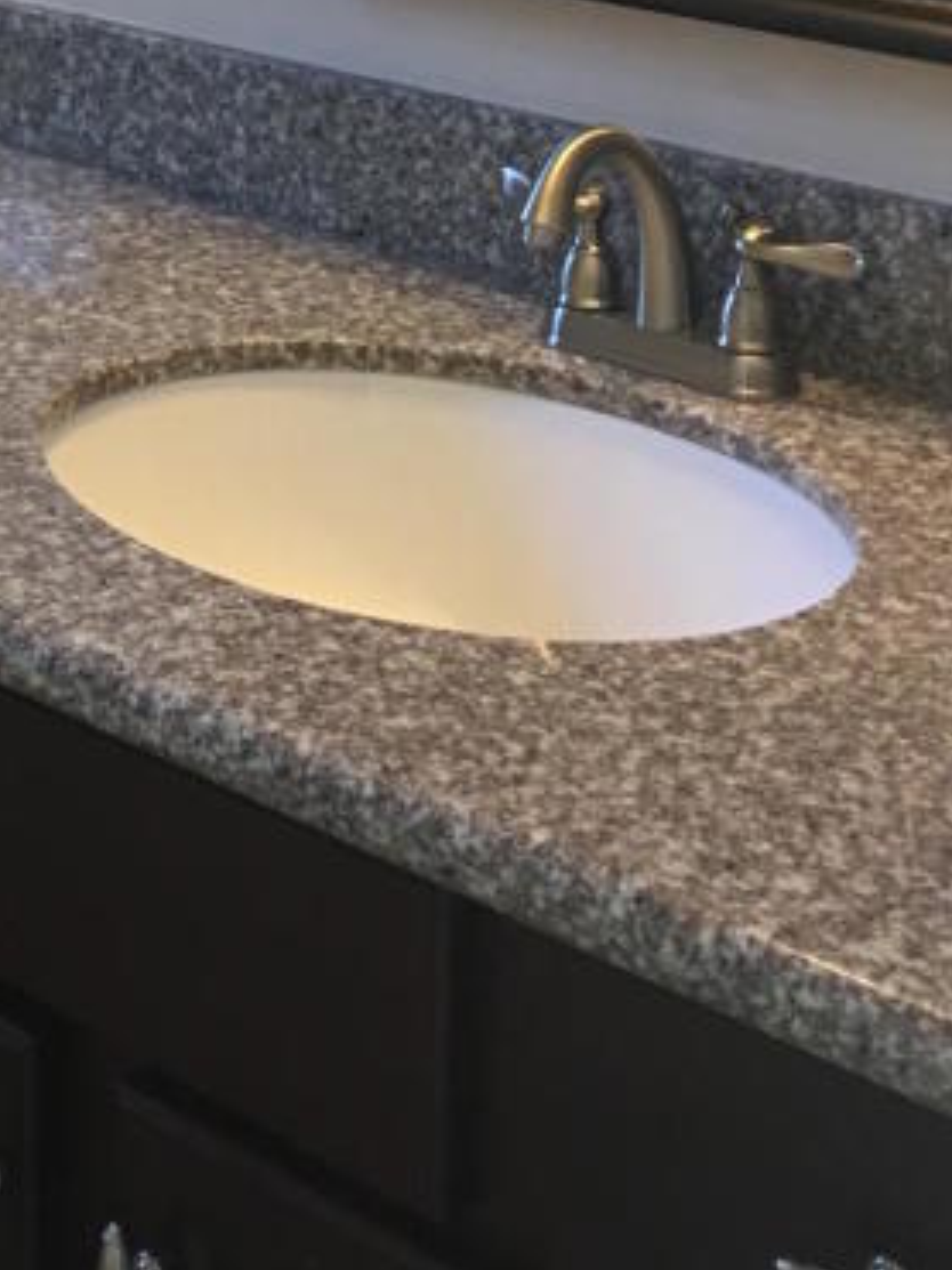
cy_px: -202
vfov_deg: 22.7
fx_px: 2935
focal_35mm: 80
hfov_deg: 17.7
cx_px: -140
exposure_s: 1/15
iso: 64
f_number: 2.2
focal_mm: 4.15
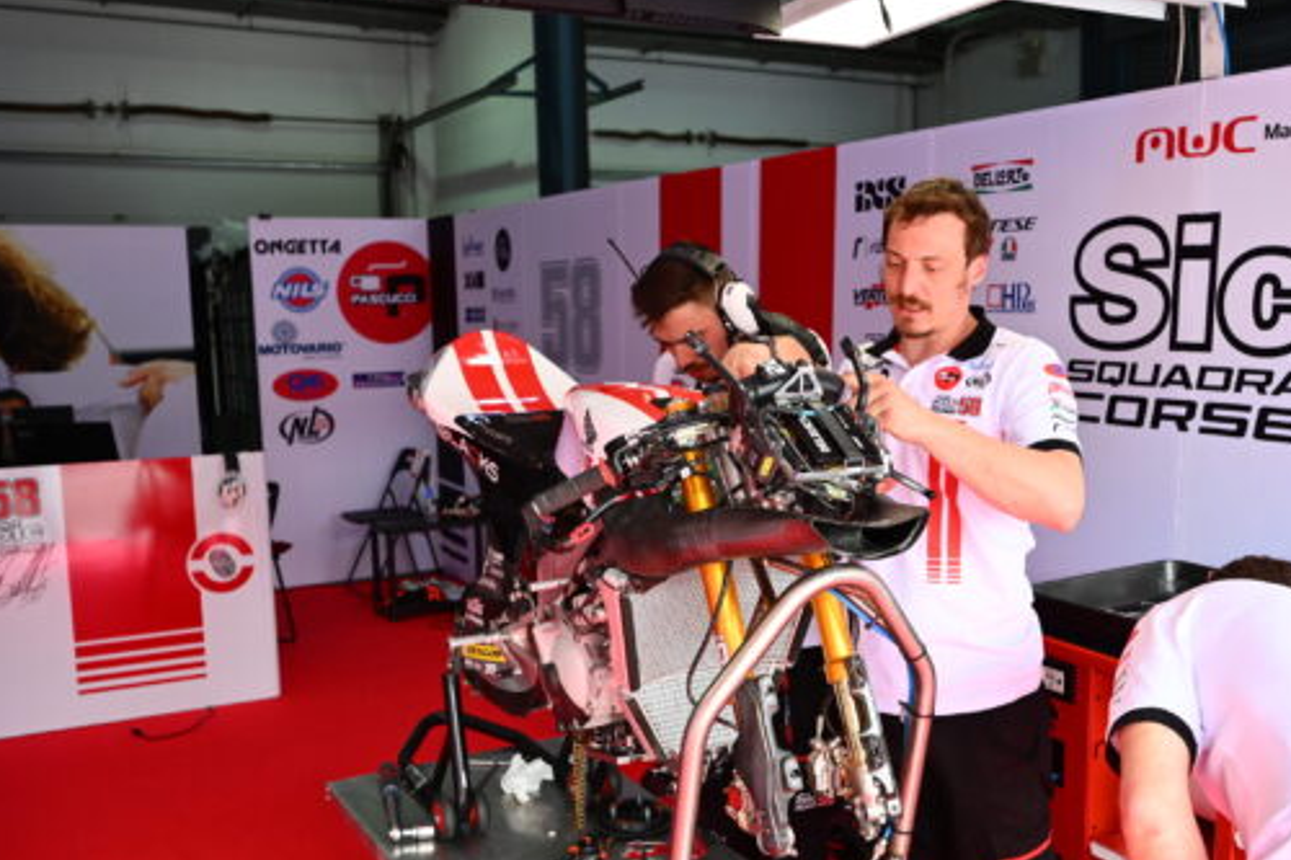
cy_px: 478
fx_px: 1291
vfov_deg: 36.8
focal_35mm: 36
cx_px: 759
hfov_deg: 52.9
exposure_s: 1/320
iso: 560
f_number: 4
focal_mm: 30
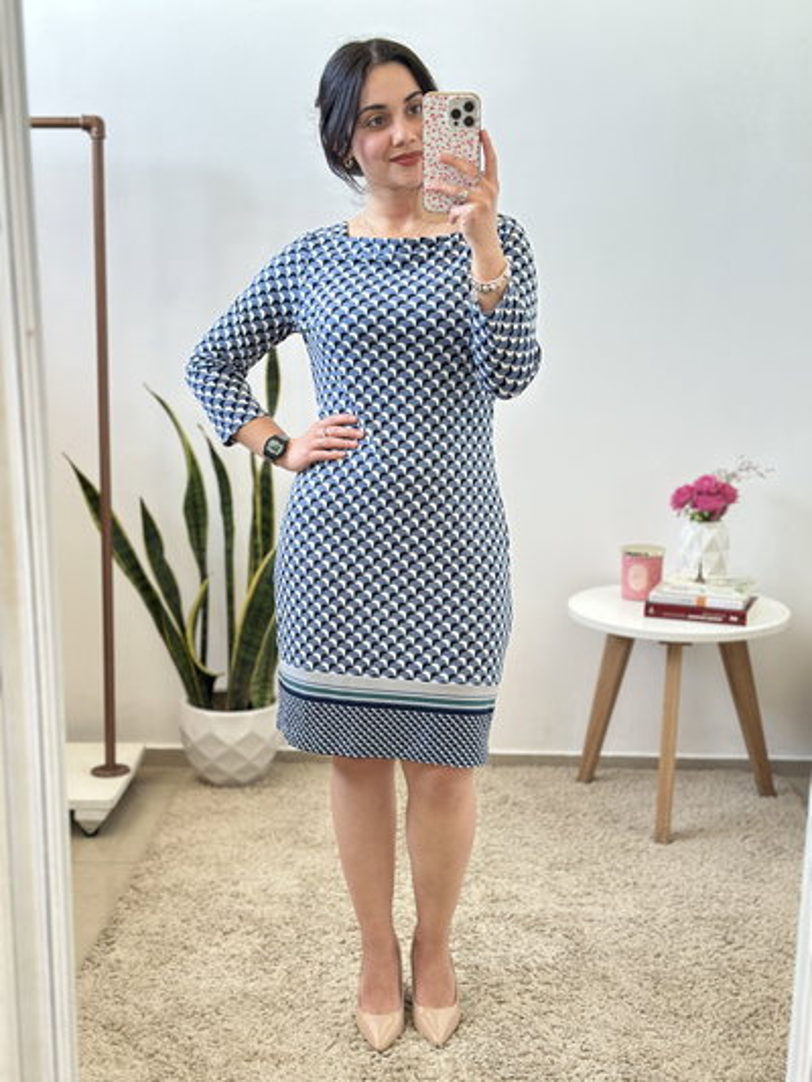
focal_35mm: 48
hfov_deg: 30.3
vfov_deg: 39.6
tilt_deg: -20.8
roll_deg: -1.0
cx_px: 406
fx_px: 1501
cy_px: 541
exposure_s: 1/60
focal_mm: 6.86
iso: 125
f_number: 1.78
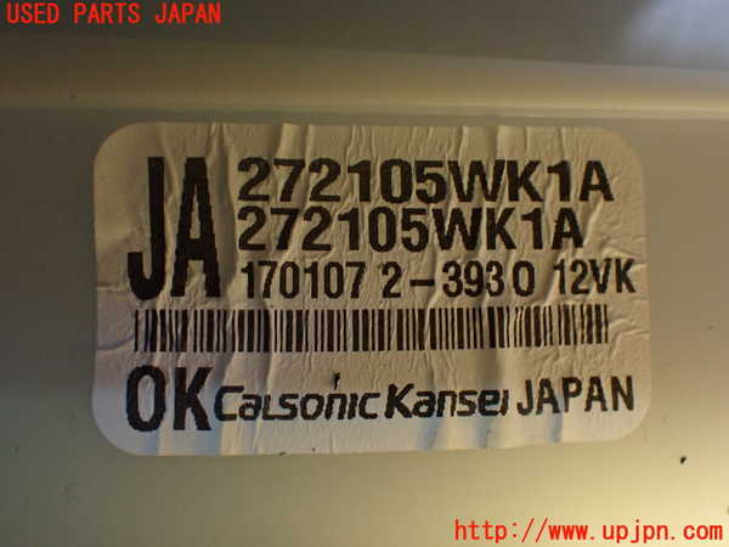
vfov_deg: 30.9
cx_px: 364
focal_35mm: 47
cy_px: 274
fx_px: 990
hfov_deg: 40.4
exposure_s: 1/50
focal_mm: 8.4
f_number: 3.1
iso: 800
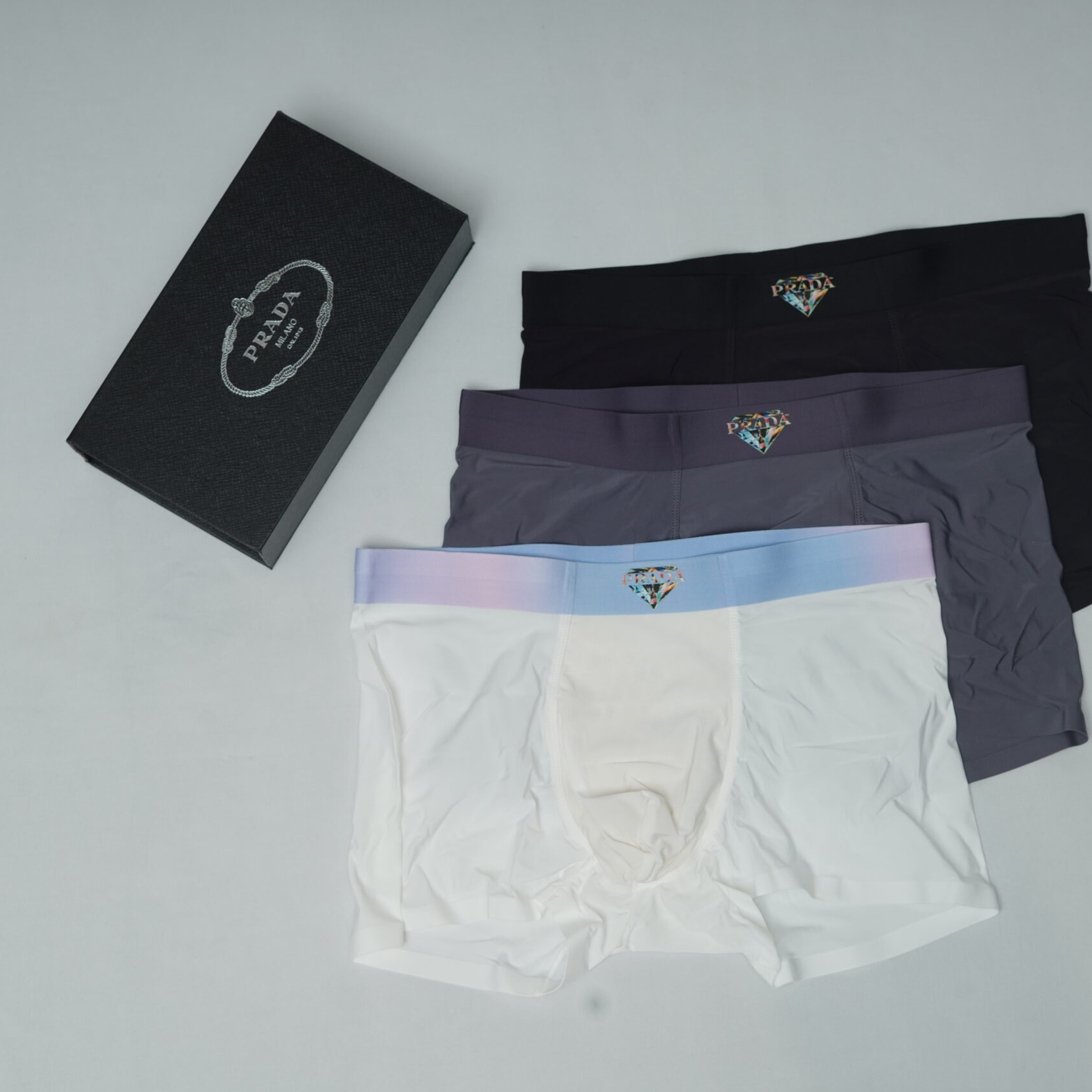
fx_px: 2284
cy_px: 548
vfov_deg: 26.9
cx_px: 686
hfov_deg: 26.8
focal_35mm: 64
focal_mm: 50
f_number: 6.3
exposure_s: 1/200
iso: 320
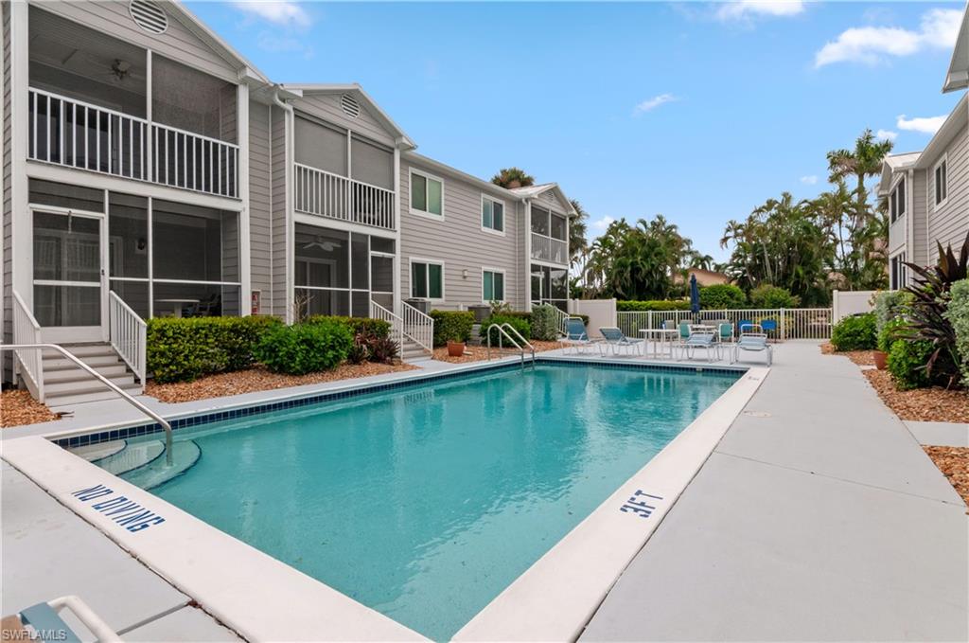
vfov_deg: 69.5
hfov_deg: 92.5
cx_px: 484
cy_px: 322
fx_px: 464
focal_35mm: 17
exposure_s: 1/125
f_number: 16
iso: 200
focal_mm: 11.5
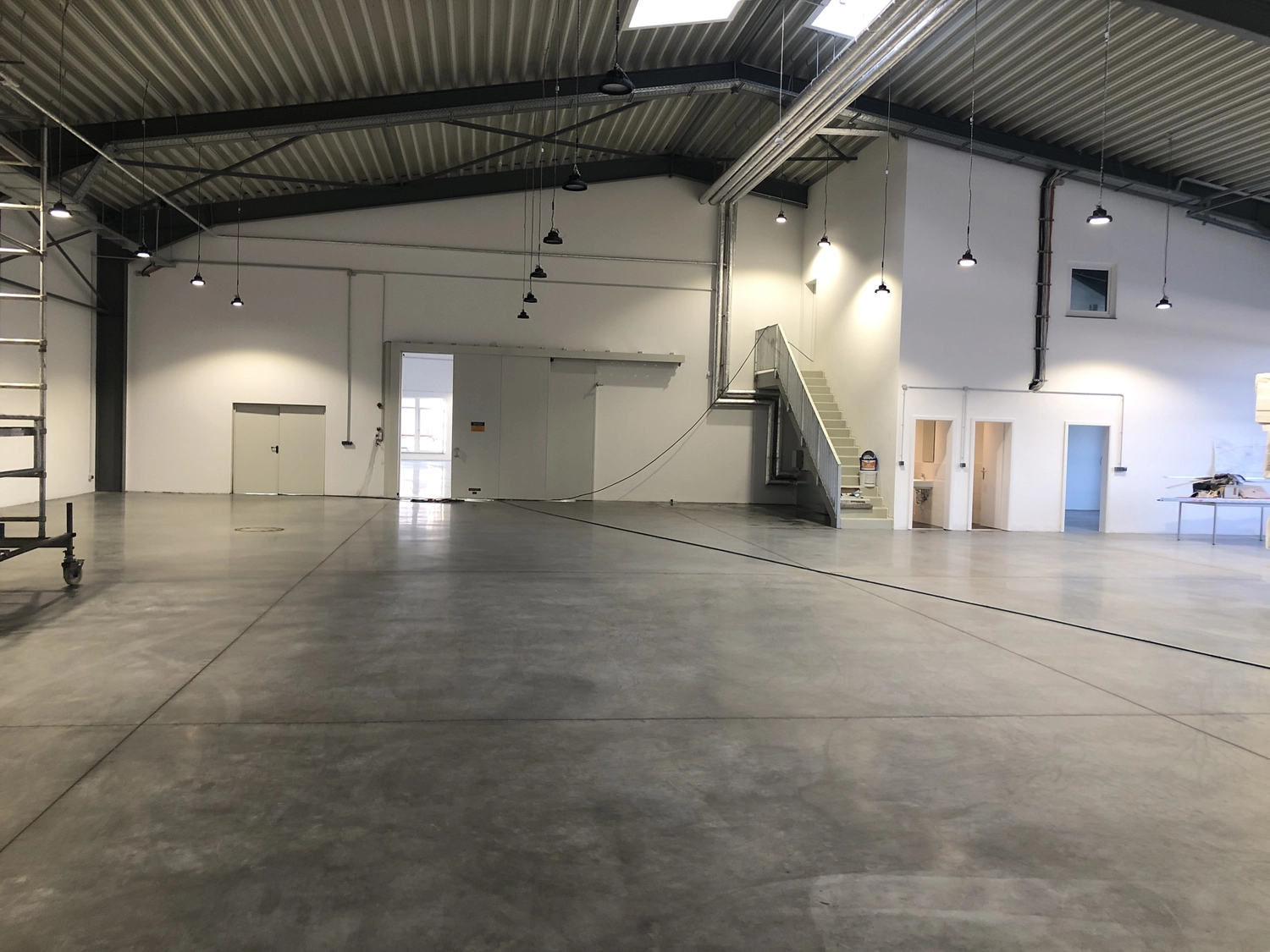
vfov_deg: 49.7
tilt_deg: -2.2
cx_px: 635
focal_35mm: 28
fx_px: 1027
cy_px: 476
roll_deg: -1.3
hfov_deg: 63.4
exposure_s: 1/33
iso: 32
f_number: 1.8
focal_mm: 3.99
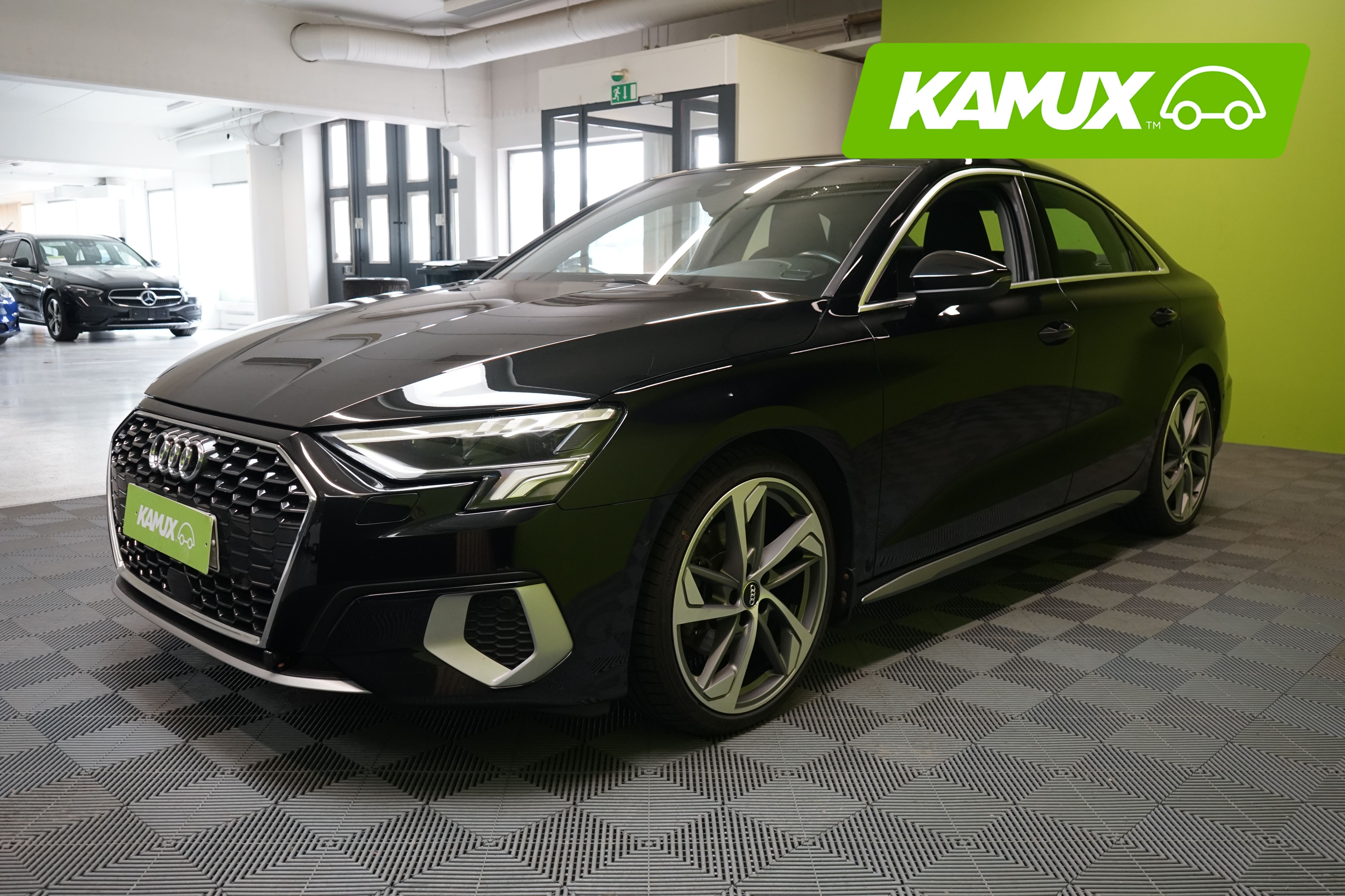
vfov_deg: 45.0
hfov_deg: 63.7
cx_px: 672
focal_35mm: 29
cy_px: 448
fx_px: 1083
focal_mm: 29
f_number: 6.3
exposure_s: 1/30
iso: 1250
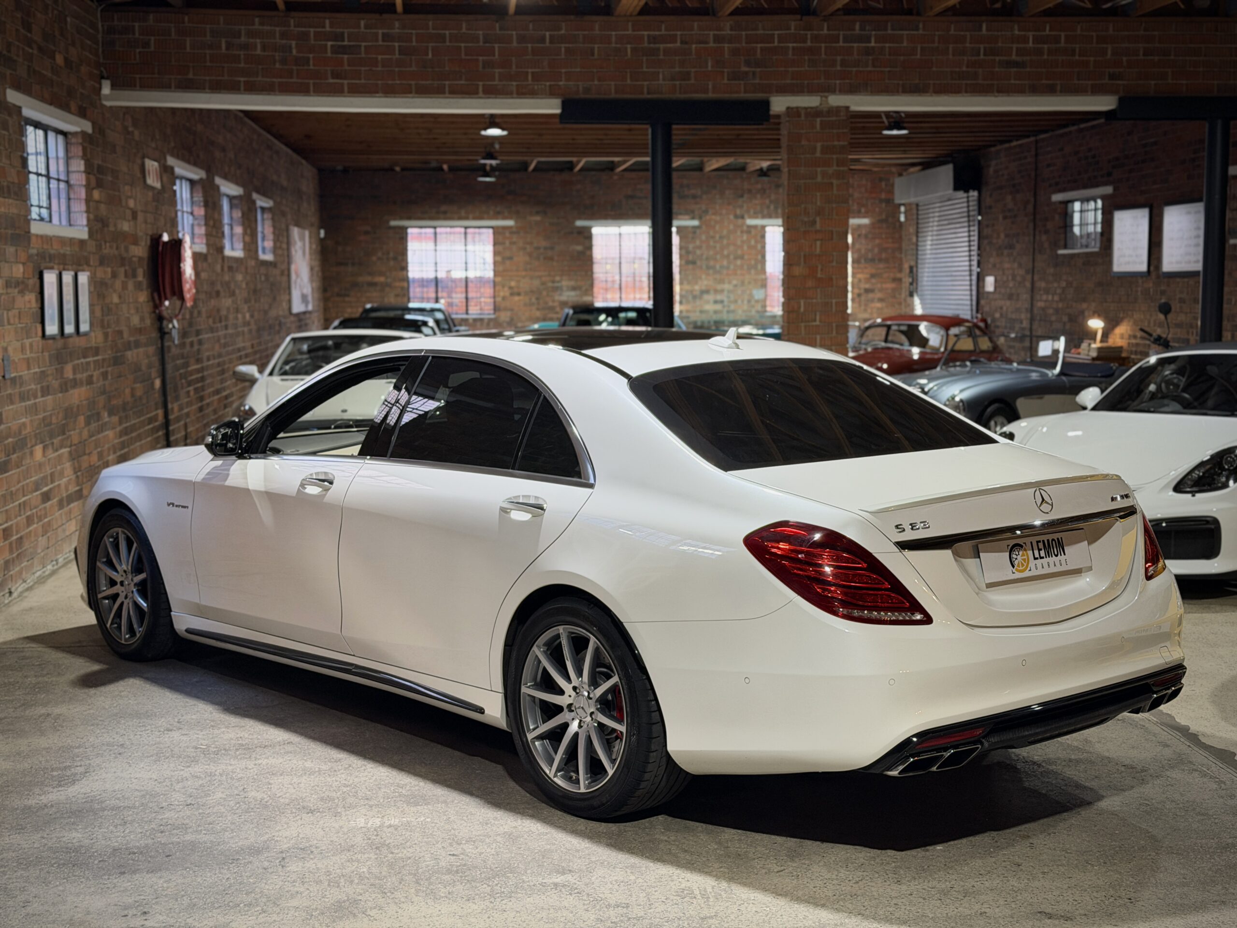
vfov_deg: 30.3
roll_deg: +0.4
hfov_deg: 39.7
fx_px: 1715
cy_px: 464
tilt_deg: -6.1
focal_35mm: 48
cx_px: 618
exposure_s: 1/50
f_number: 1.78
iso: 160
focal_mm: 6.76
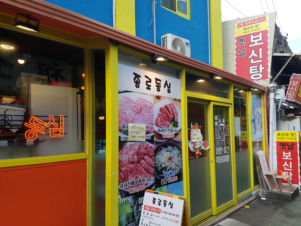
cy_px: 113
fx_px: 226
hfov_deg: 67.3
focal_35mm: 26
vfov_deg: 53.1
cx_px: 150
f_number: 1.7
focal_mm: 4.2
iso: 50
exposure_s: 1/317
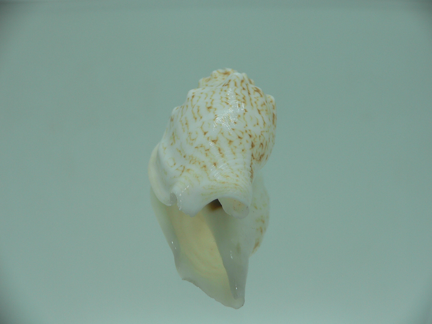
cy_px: 162
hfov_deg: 52.6
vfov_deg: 40.7
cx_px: 216
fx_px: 437
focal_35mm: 35
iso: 80
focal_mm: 4.6
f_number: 2.8
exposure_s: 1/80
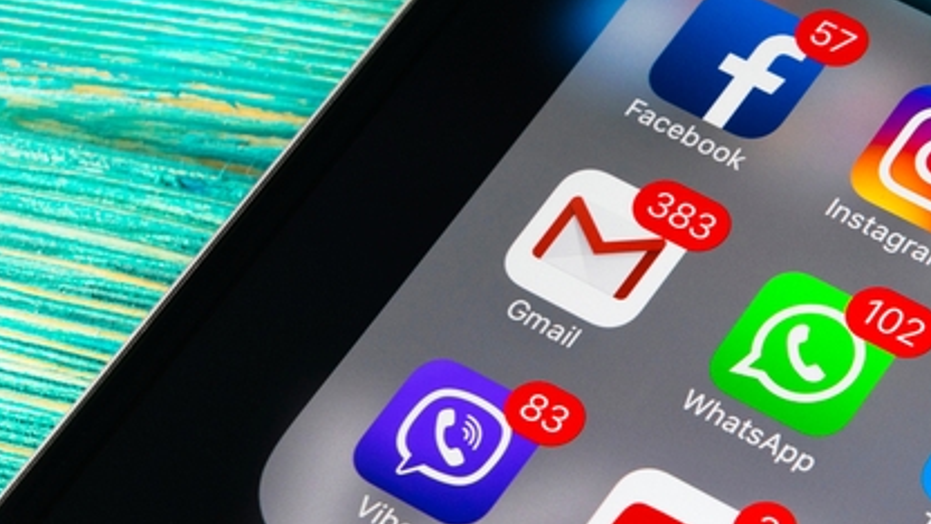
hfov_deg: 12.9
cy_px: 337
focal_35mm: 166
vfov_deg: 7.3
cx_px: 821
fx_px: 4098
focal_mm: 55
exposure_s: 1/4
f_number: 13
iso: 100
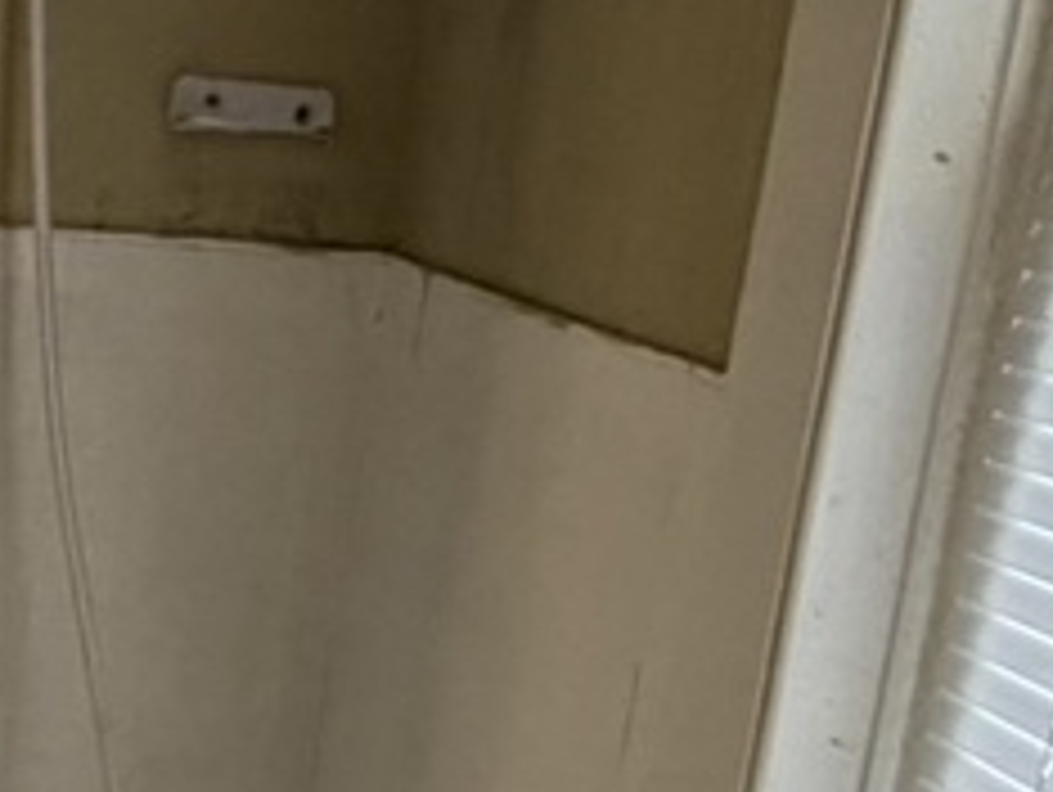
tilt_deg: -13.0
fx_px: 2619
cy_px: 572
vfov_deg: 17.1
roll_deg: -3.9
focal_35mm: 86
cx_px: -536
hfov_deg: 19.7
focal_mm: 2.22
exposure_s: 1/93
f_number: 2.2
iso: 320
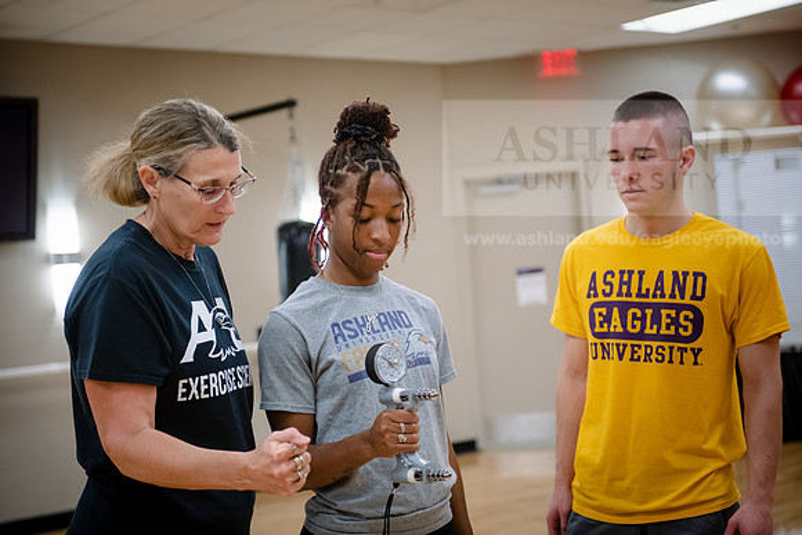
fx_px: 1381
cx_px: 401
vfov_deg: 21.9
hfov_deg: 32.4
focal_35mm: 62
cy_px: 268
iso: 1250
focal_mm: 62
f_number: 3.2
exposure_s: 1/160
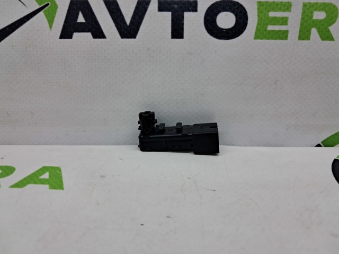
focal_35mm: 27
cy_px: 127
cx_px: 170
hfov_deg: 65.4
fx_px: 264
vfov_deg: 51.3
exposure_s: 1/100
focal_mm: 4
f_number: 1.8
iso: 50
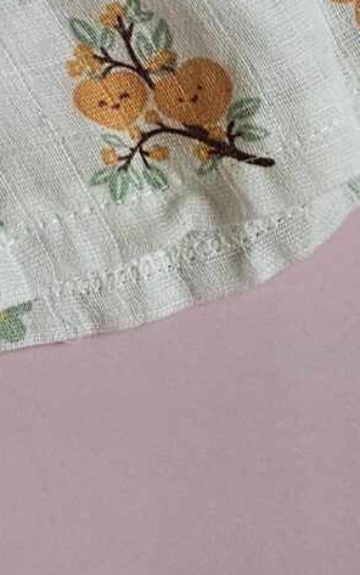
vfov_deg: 14.4
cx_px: -718
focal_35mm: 132
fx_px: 2070
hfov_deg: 8.4
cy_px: -360
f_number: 1.8
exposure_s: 1/190
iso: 250
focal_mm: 5.4
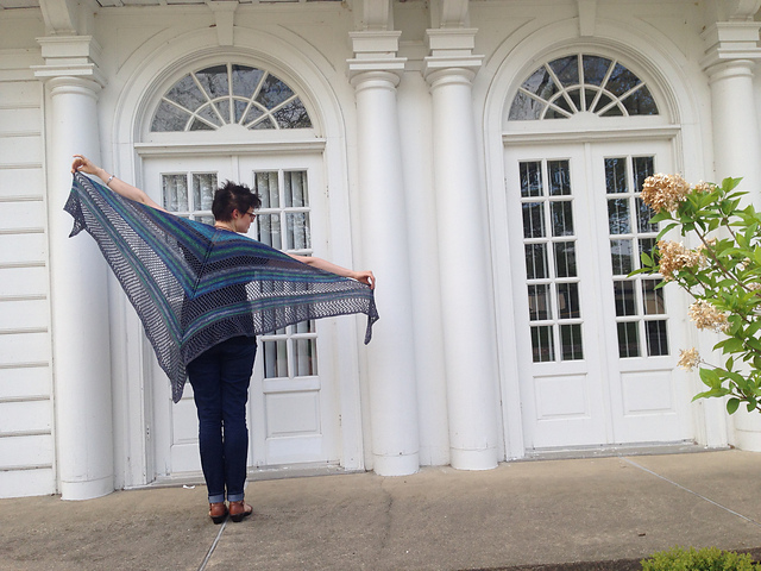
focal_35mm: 33
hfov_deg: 55.4
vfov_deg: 42.9
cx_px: 380
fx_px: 725
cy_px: 286
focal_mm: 4.12
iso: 50
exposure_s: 1/328
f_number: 2.4
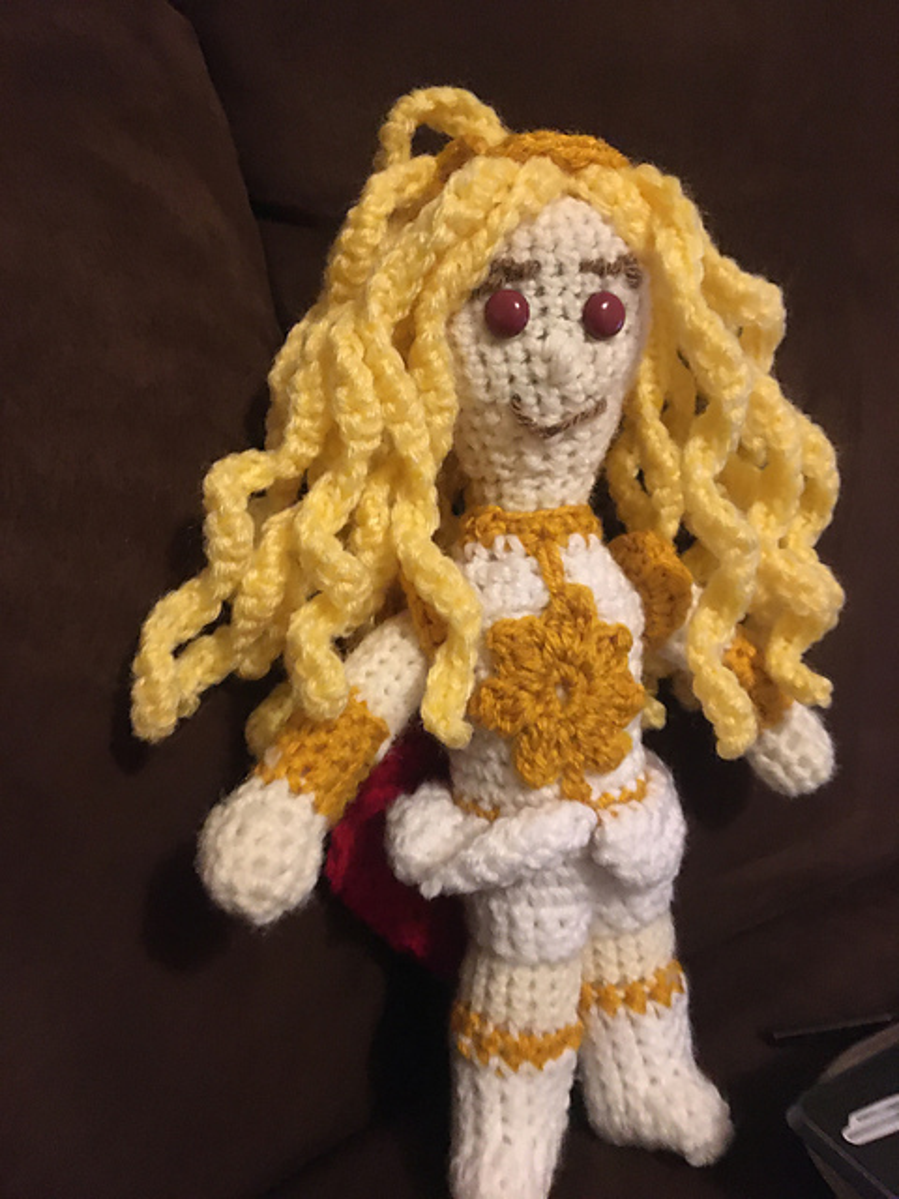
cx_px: 450
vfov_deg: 61.7
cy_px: 600
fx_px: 1004
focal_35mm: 29
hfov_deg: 48.2
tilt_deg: -19.6
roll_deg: +1.1
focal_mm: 4.15
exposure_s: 1/15
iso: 320
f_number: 2.2
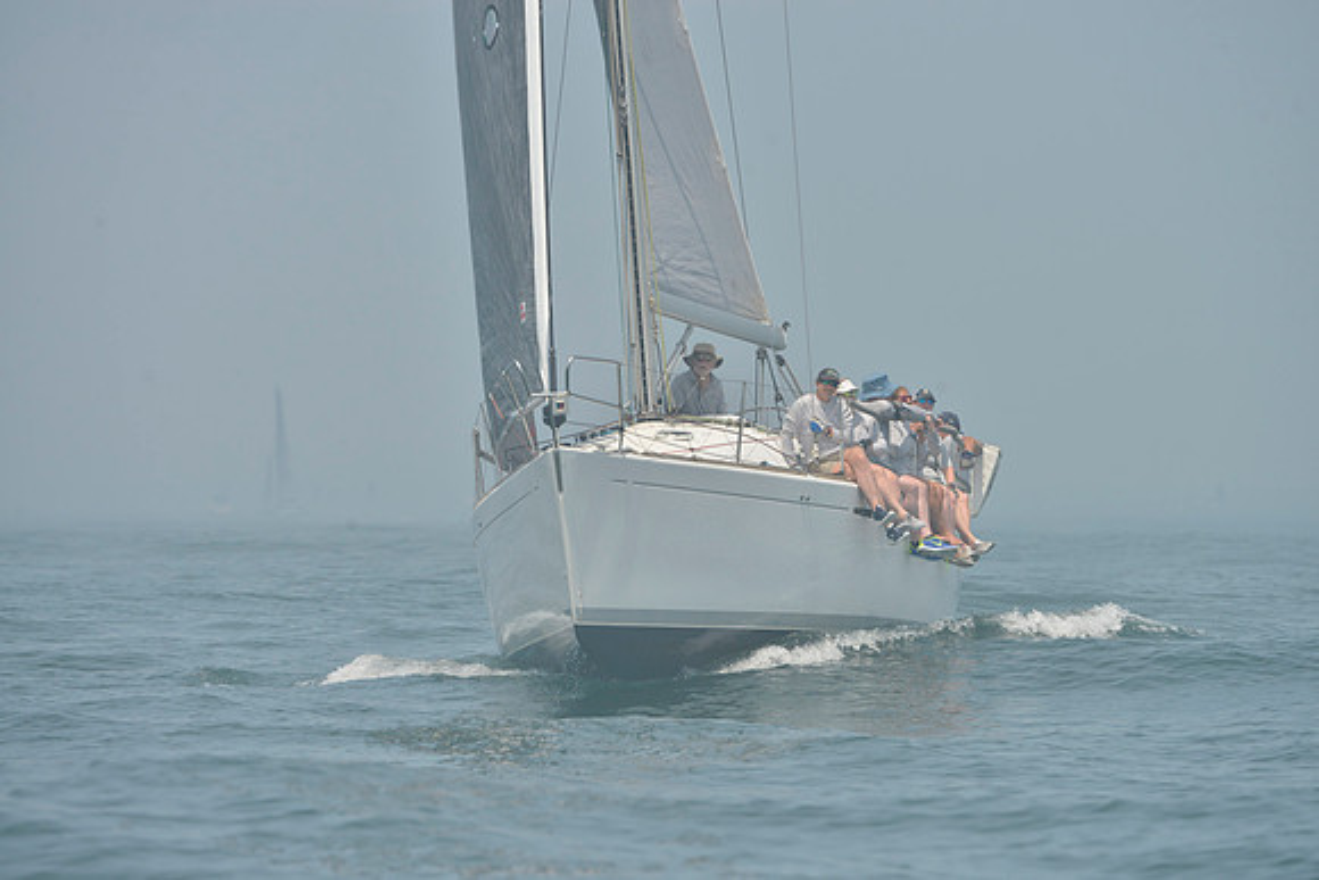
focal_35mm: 240
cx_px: 660
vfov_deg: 5.7
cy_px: 440
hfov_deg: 8.6
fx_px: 8795
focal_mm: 240
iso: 280
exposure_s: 1/1000
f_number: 9
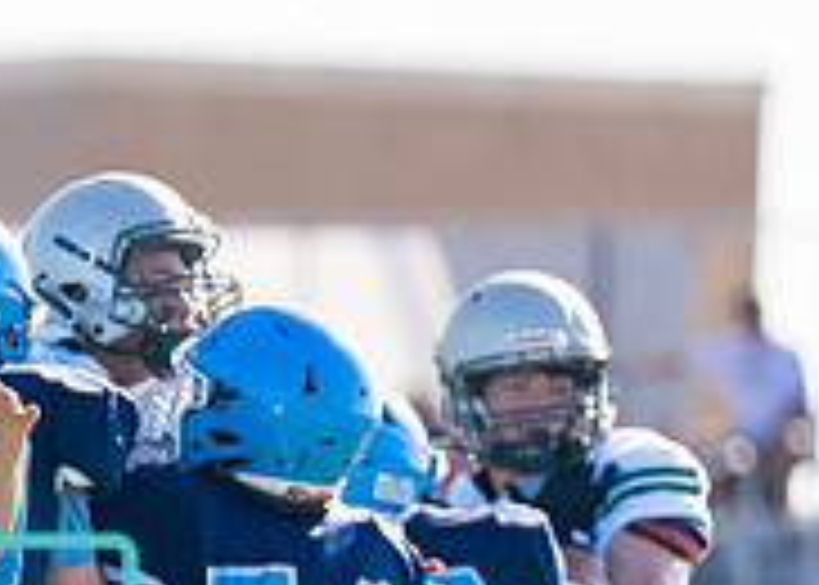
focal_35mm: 836
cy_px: 616
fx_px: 19446
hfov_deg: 2.4
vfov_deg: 1.7
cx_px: -221
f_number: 2.8
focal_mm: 200
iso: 400
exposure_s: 1/5000
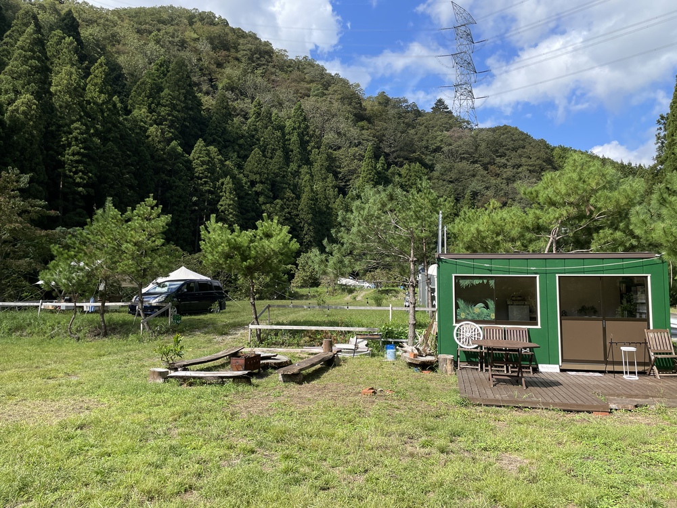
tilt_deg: +5.2
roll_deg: -0.1
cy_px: 254
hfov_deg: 67.3
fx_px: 508
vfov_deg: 53.1
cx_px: 338
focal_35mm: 26
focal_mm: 4.2
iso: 32
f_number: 1.6
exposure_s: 1/3731
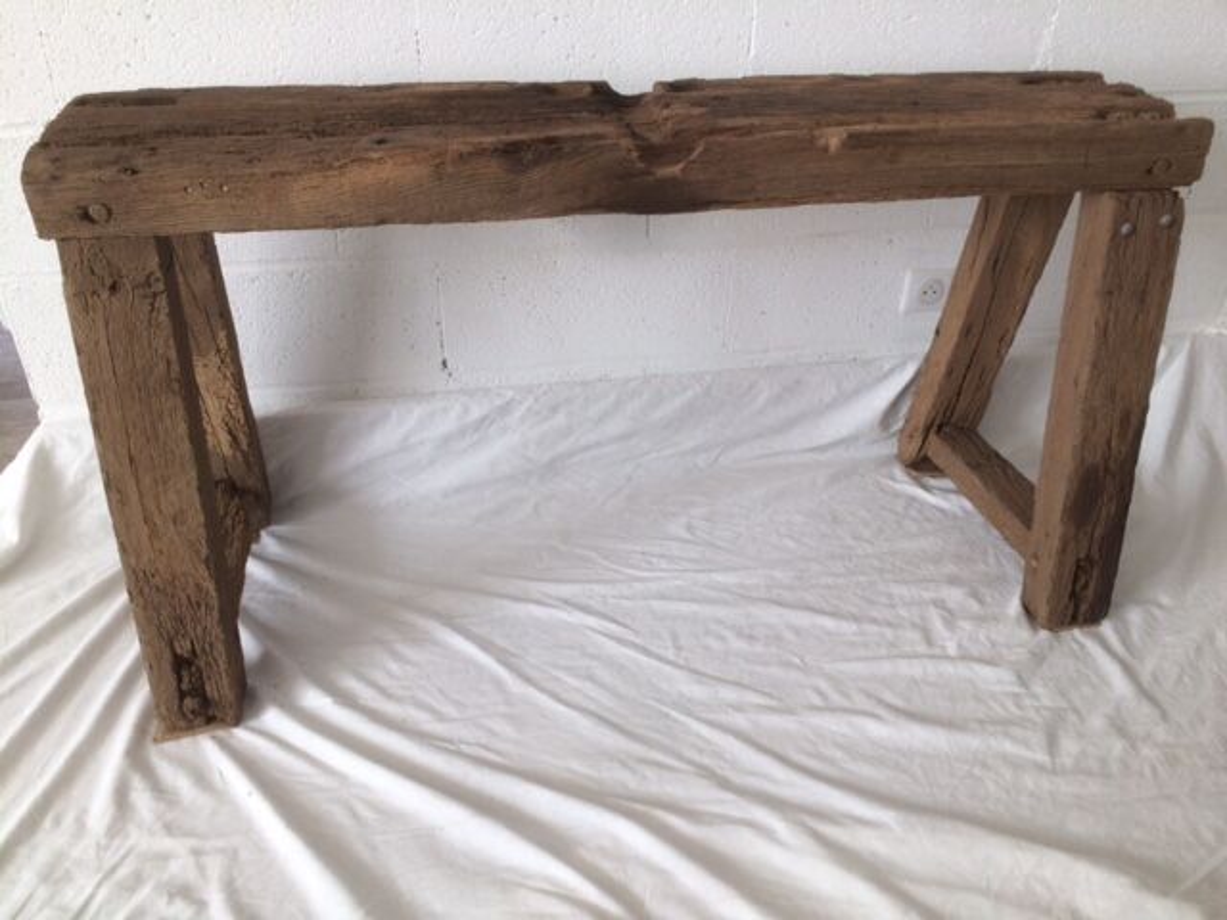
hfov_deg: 61.7
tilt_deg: -32.2
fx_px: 1028
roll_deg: -1.9
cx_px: 614
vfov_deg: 48.2
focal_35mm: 29
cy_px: 460
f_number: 2.2
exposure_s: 1/100
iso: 64
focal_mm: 4.15
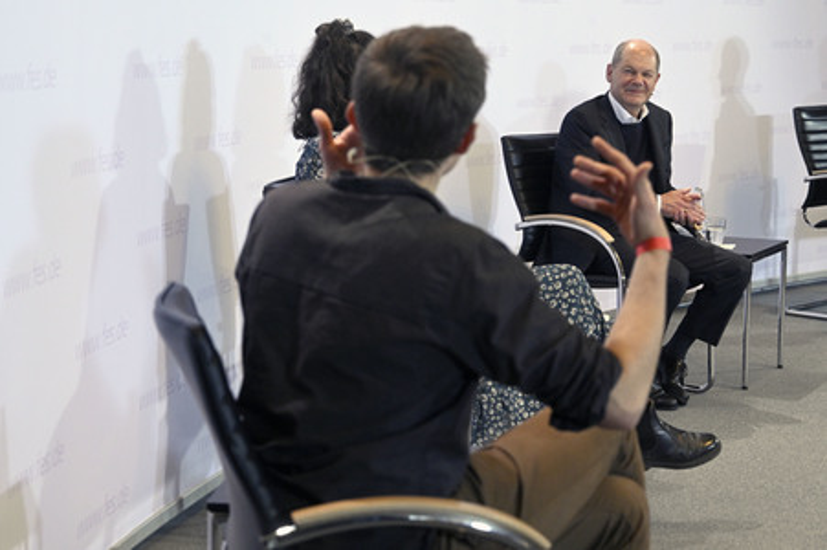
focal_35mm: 85
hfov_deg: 23.9
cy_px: 275
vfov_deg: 16.0
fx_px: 1951
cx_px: 414
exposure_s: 1/500
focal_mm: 85
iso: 6400
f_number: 6.3
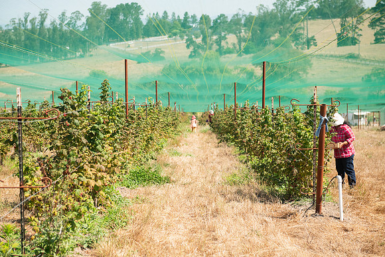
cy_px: 128
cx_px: 192
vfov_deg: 19.5
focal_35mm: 70
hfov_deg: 28.8
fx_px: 749
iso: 500
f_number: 4
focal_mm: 70
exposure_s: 1/3200
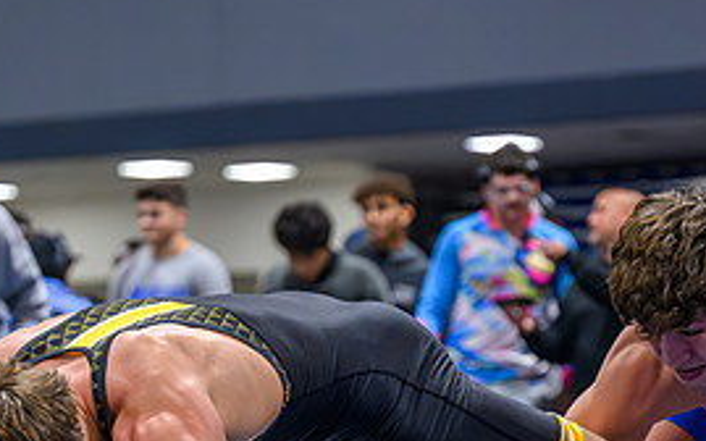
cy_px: 486
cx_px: 483
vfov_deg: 6.0
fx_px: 4213
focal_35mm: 219
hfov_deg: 9.6
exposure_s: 1/800
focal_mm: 72
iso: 3200
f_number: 2.8
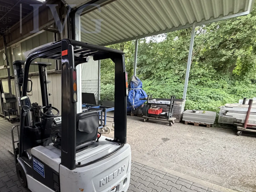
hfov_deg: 75.1
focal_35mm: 21
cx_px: 75
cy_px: 119
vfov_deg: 62.7
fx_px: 155
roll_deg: +1.2
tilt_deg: -9.4
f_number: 2.2
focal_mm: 2.22
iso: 320
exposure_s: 1/60
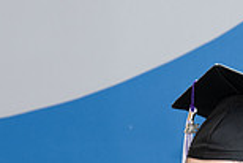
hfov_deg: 6.3
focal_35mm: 324
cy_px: 331
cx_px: 208
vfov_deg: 4.2
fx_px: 2189
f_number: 5
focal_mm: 74
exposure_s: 1/125
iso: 800
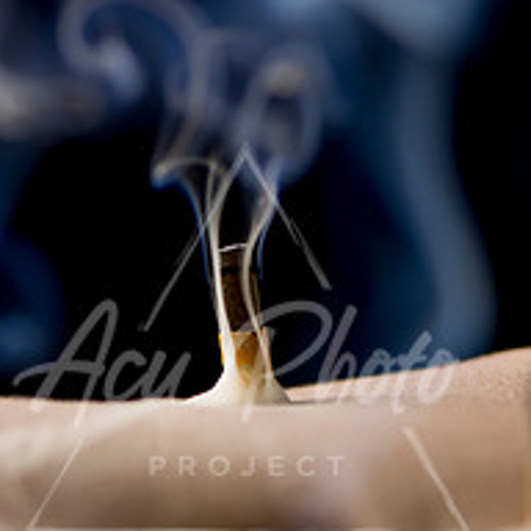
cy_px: 371
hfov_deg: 8.4
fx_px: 3627
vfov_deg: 8.4
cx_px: 246
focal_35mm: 209
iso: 800
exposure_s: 1/320
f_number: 4
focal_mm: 105
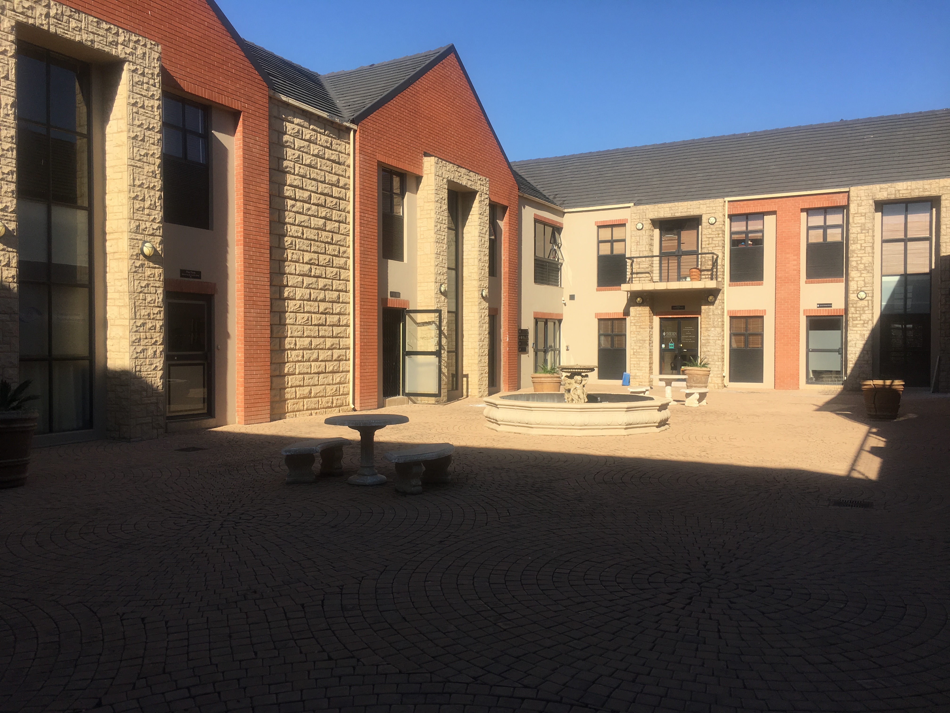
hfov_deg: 61.7
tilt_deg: -0.8
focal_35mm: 29
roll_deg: +1.0
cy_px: 356
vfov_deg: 48.2
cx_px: 475
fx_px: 796
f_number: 2.2
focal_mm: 4.15
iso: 25
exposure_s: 1/1374
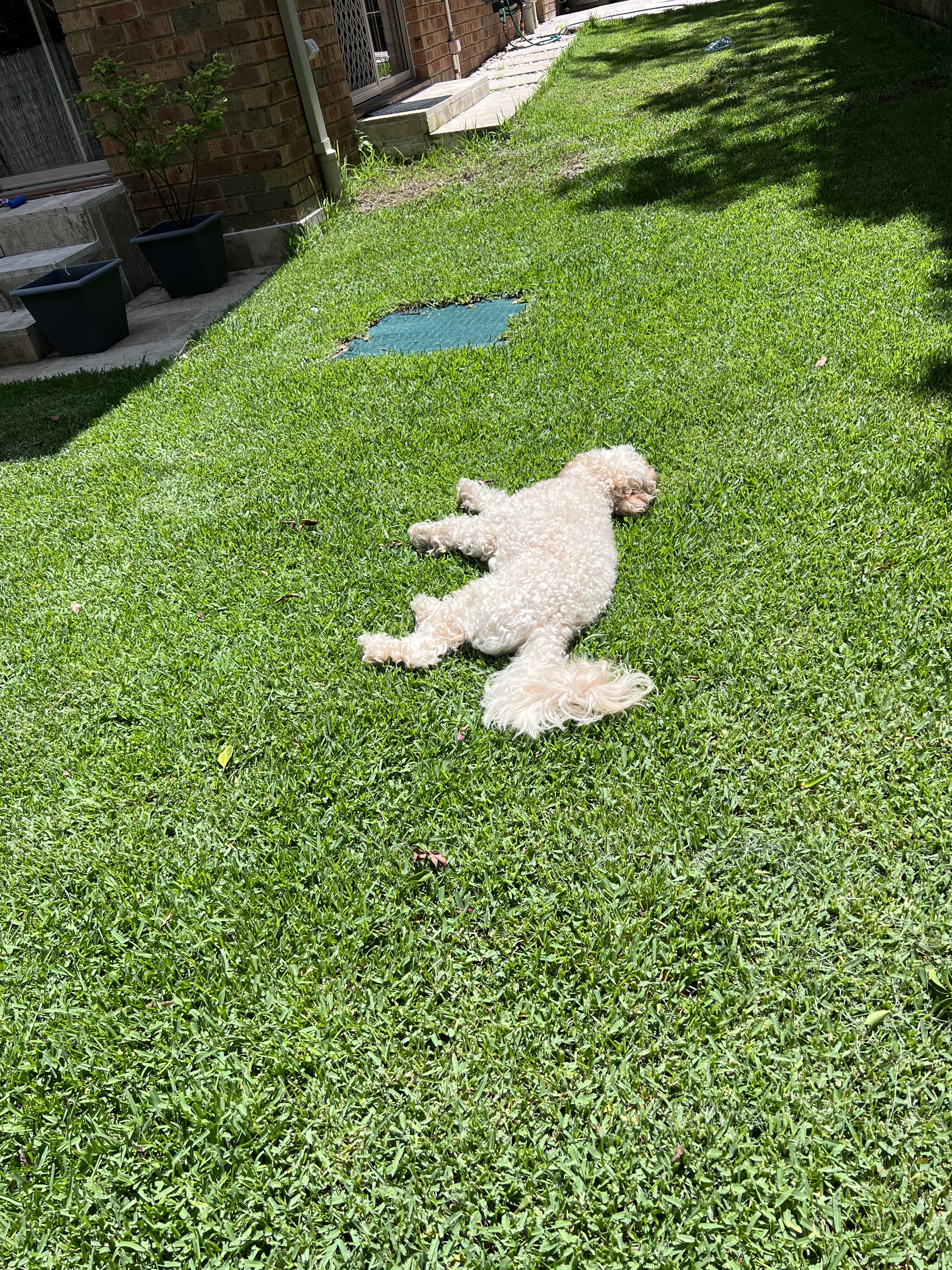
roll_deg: +12.6
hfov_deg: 51.4
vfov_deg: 65.3
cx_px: 482
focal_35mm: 27
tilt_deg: -30.9
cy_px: 625
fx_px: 990
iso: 50
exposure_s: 1/2915
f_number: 1.5
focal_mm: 5.7
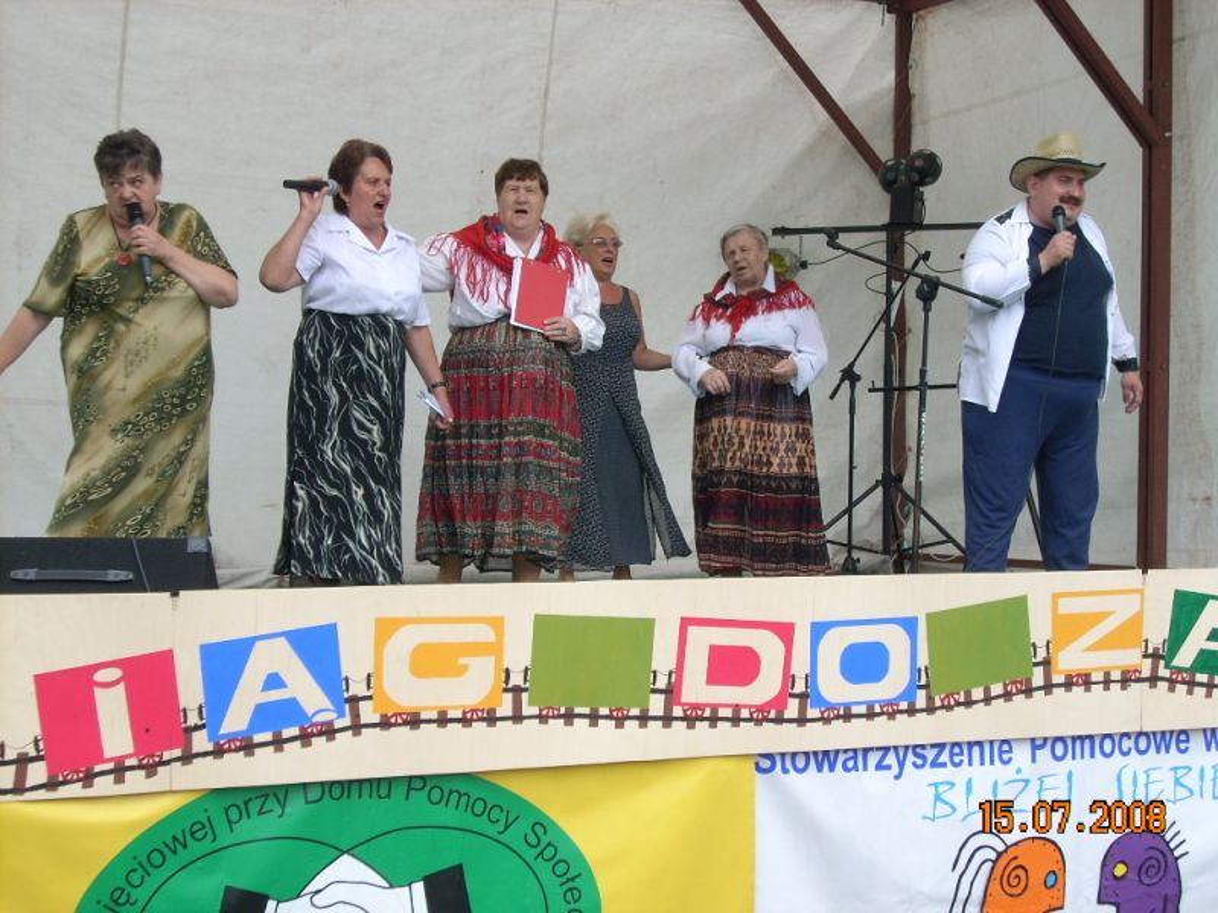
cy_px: 456
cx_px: 609
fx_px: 2287
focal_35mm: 65
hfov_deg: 29.8
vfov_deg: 22.6
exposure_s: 1/142
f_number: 3.8
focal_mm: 10.7
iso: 64
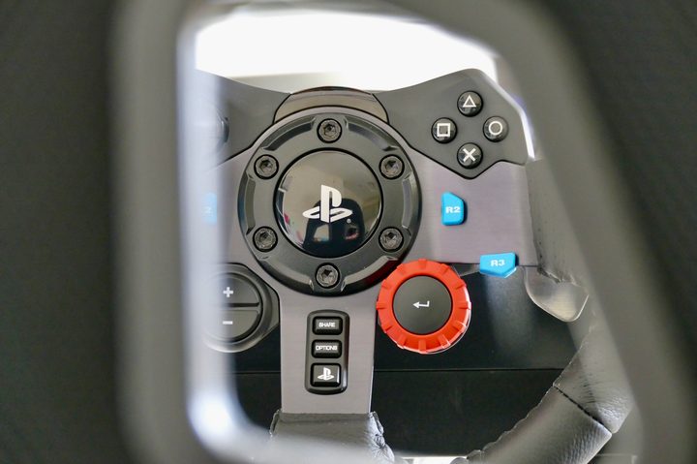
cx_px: 348
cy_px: 232
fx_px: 3599
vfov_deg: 7.4
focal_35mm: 186
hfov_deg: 11.1
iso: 1600
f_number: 4
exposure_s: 1/50
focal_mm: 67.72
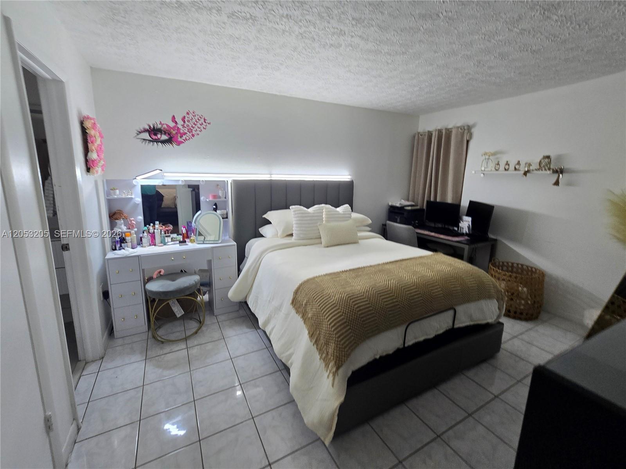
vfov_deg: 89.9
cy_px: 234
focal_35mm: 13
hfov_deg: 106.2
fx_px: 235
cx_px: 313
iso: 80
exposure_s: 1/60
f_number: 2.2
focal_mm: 2.2
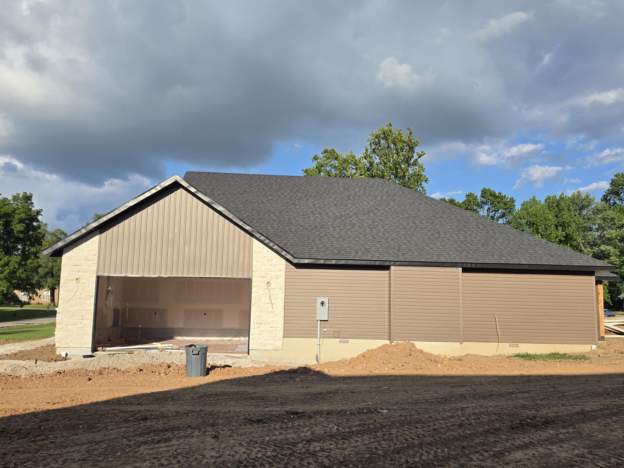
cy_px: 243
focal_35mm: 29
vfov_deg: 48.2
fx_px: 523
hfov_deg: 61.7
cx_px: 311
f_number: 1.7
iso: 12
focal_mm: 6.3
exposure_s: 1/647
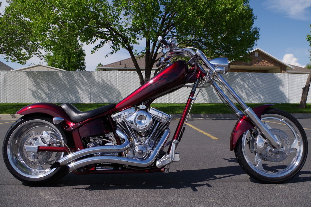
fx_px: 268
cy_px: 104
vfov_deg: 42.3
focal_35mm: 31
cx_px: 156
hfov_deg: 60.3
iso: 200
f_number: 9
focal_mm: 21.25
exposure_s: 1/500
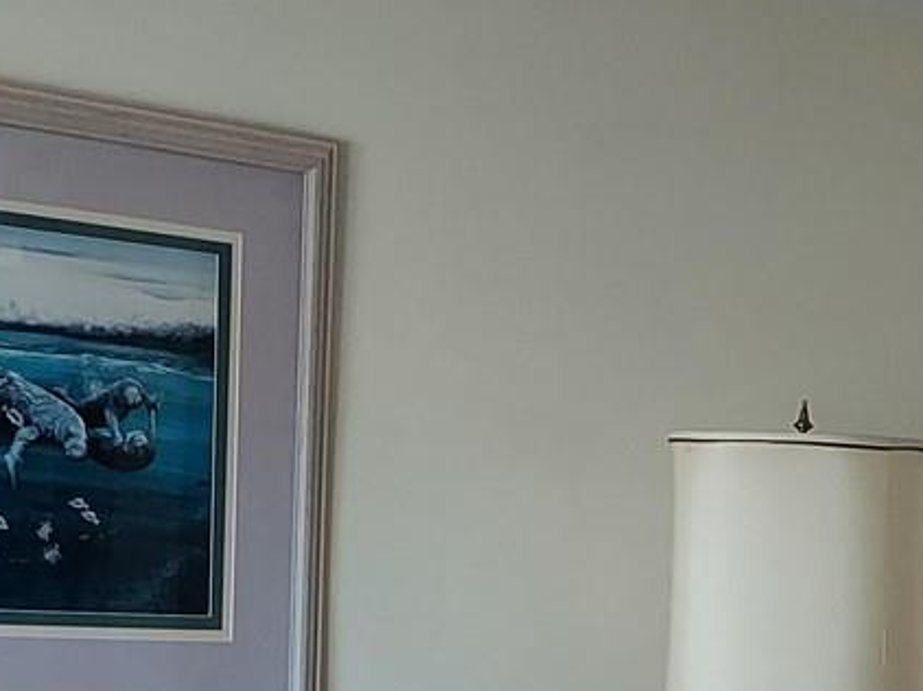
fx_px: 2425
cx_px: 814
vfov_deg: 15.4
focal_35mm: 91
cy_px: 910
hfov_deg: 21.1
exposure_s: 1/40
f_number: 1.8
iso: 400
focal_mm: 4.6
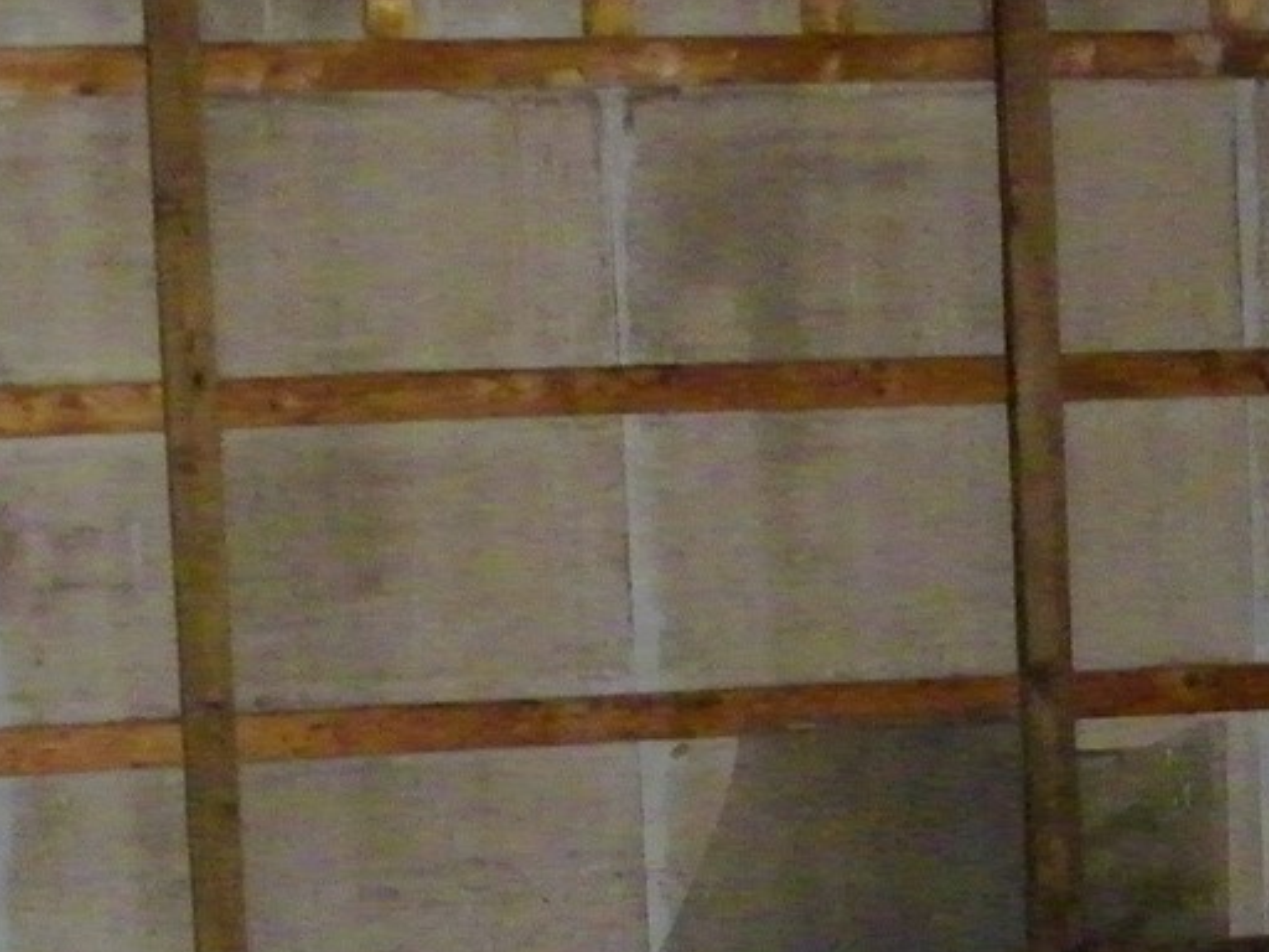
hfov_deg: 16.3
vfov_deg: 12.0
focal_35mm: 120
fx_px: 4399
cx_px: 1014
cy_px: 1217
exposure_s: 1/30
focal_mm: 5.6
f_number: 3.6
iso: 400
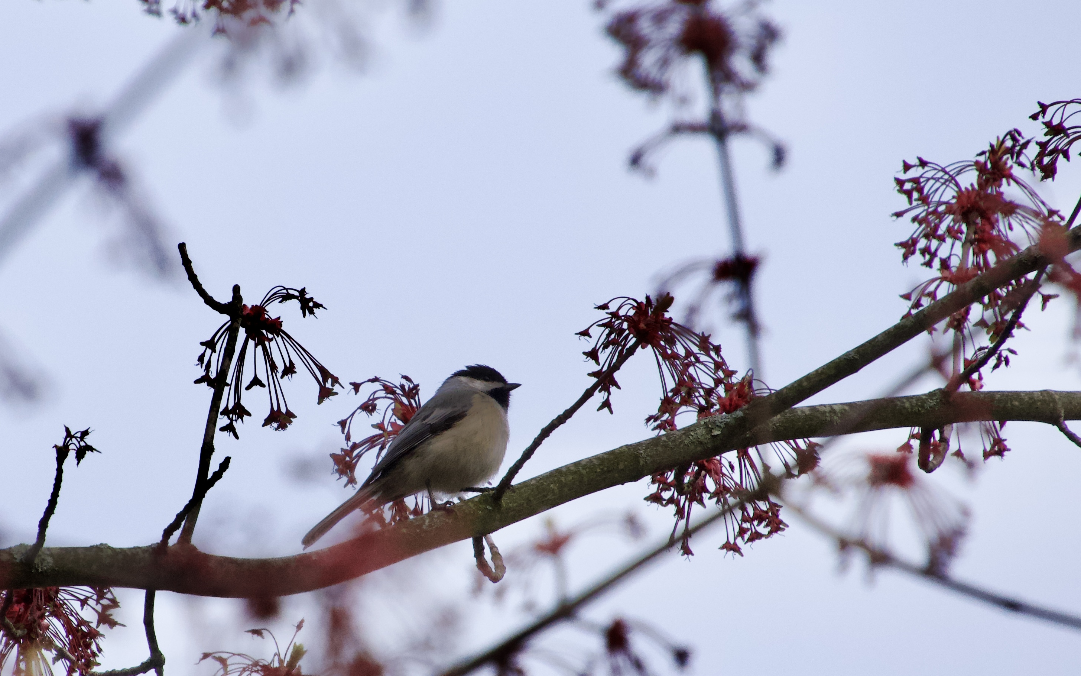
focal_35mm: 444
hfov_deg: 4.7
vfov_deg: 3.0
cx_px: 541
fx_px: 13081
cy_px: 354
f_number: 8
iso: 1600
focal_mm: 290
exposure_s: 1/500
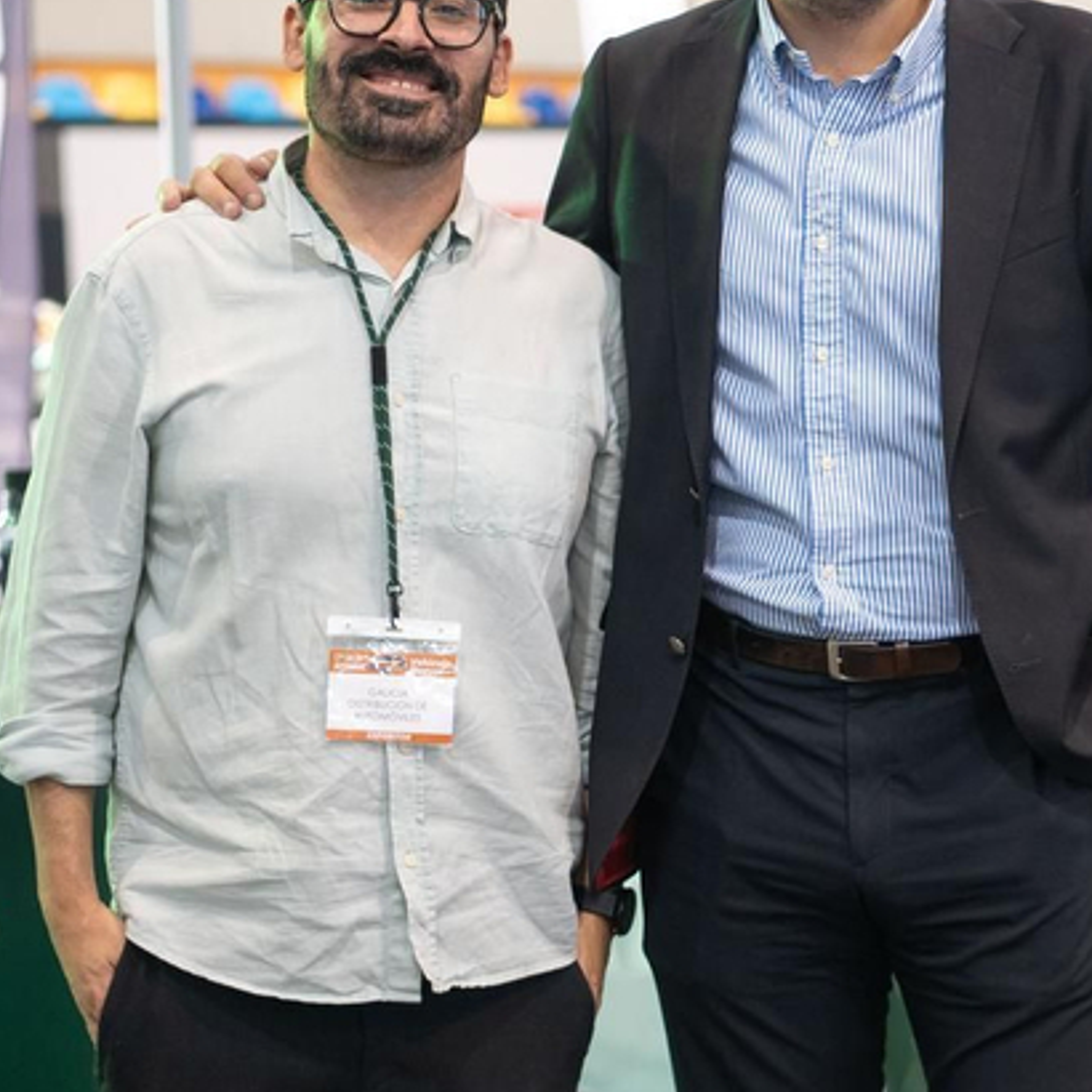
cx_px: 1015
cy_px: 767
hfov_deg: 14.8
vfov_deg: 15.0
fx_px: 4140
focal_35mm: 116
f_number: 1.4
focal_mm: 35
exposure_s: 1/160
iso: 320
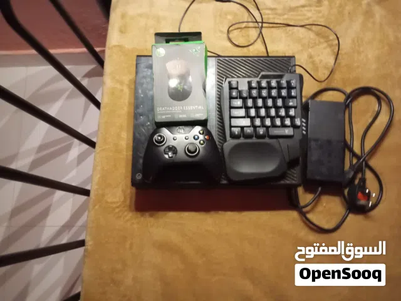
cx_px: 200
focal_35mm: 28
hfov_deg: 63.4
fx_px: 324
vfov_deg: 49.7
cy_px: 150
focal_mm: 4.27
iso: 6222
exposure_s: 1/16.7
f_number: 1.8
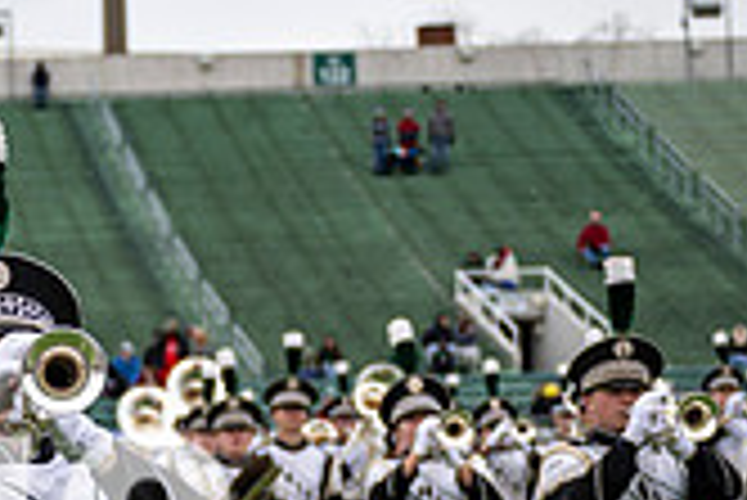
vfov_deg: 8.3
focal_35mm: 164
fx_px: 3406
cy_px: 646
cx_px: -108
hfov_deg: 12.3
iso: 100
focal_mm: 47
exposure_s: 1/500
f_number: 2.8
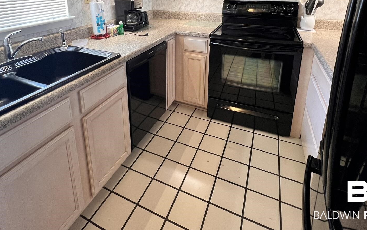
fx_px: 200
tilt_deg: -15.1
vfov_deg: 54.6
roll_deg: +0.3
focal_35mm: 20
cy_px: 39
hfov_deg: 84.9
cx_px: 168
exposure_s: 1/60
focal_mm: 1.57
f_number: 1.8
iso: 160
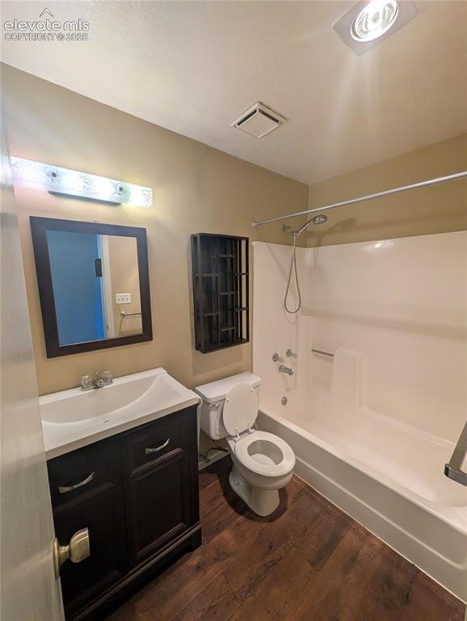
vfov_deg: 110.5
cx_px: 234
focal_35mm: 12
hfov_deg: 94.6
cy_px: 310
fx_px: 215
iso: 49
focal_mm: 2.02
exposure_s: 1/457
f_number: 1.7
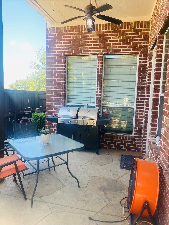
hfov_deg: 53.1
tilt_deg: -5.6
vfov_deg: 67.3
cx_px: 84
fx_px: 169
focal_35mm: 26
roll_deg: -0.8
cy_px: 112
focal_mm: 4.25
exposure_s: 1/171
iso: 32
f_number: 1.8
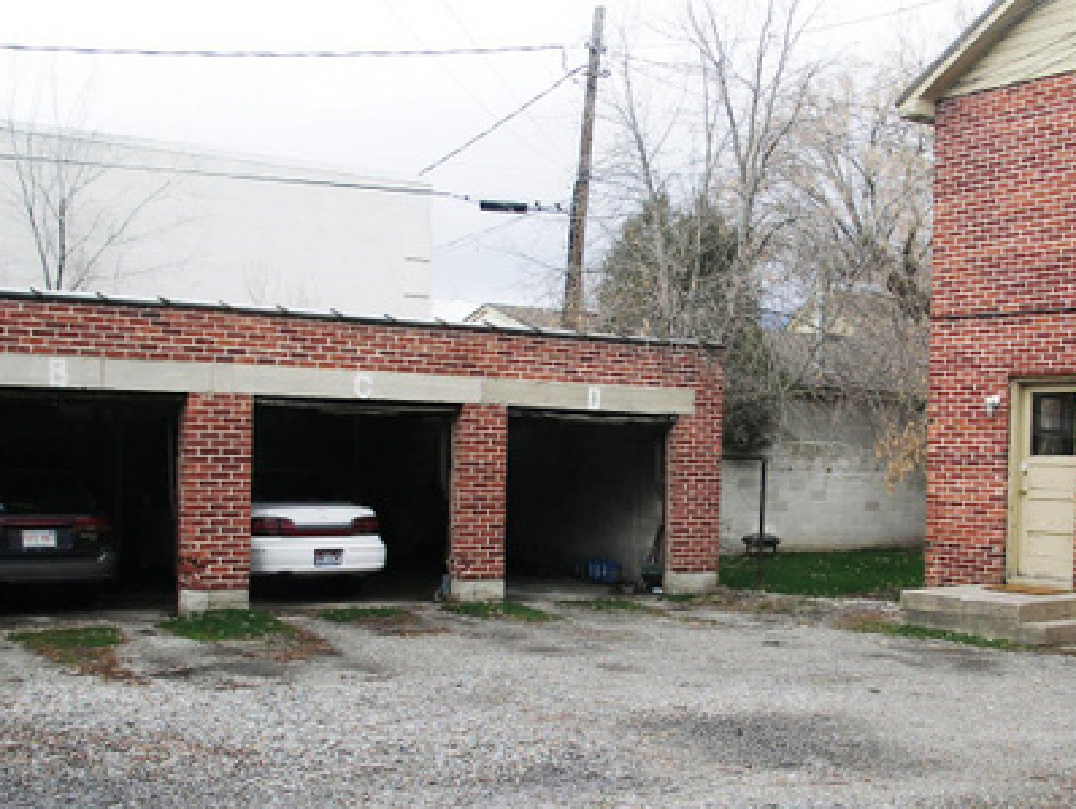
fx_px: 1400
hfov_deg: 41.8
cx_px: 654
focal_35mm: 45
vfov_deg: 32.0
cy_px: 514
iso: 50
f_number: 3.5
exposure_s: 1/100
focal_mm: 7.4
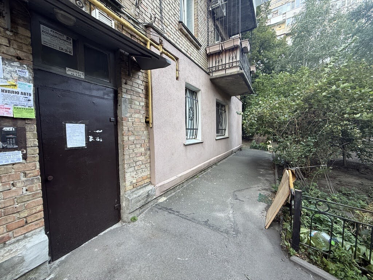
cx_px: 186
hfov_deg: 102.1
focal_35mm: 14
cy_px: 140
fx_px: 151
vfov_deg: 85.7
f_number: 2.2
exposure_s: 1/99
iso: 80
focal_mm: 2.22
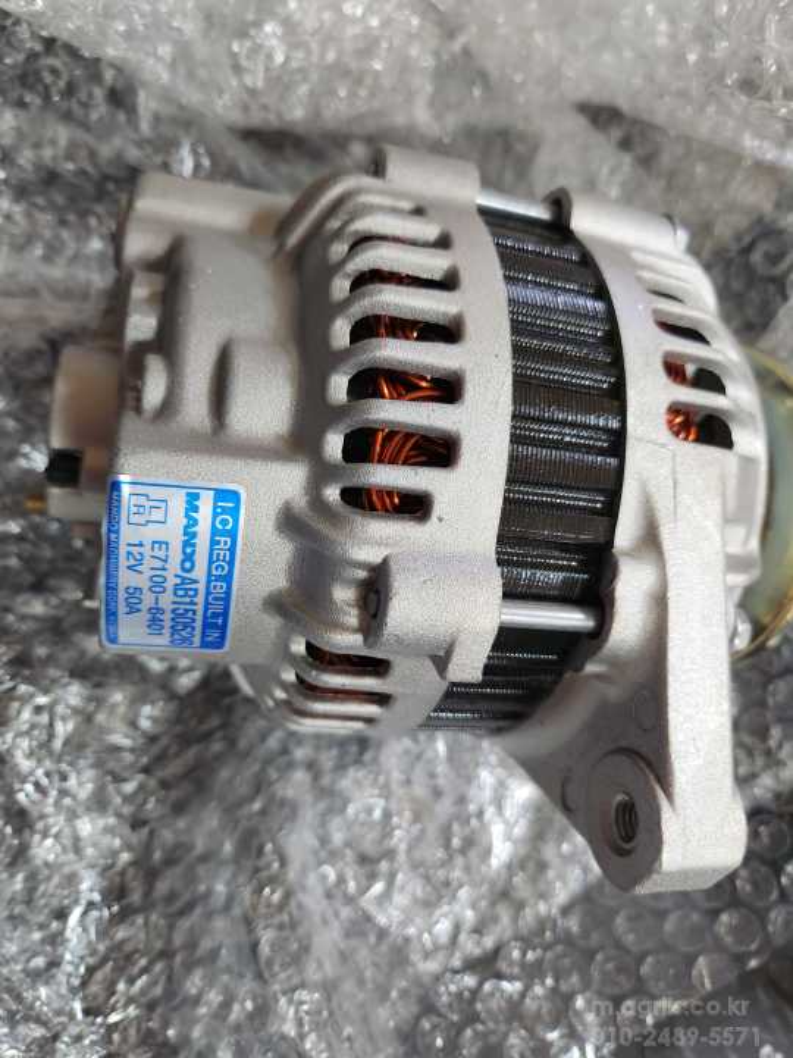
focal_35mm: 24
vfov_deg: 71.6
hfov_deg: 56.8
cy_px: 529
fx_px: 733
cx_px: 396
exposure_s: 1/120
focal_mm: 5
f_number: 1.8
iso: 250
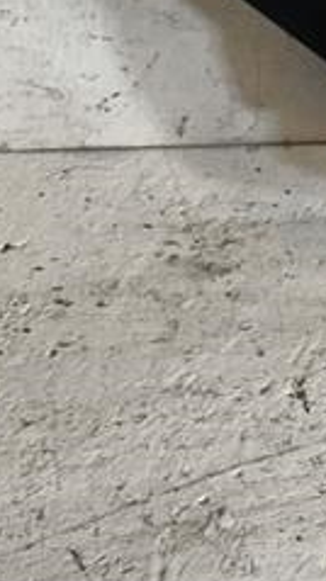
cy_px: 49
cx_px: 708
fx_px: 2157
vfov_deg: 15.2
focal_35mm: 140
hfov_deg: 8.1
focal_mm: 6.86
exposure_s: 1/100
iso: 125
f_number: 1.78
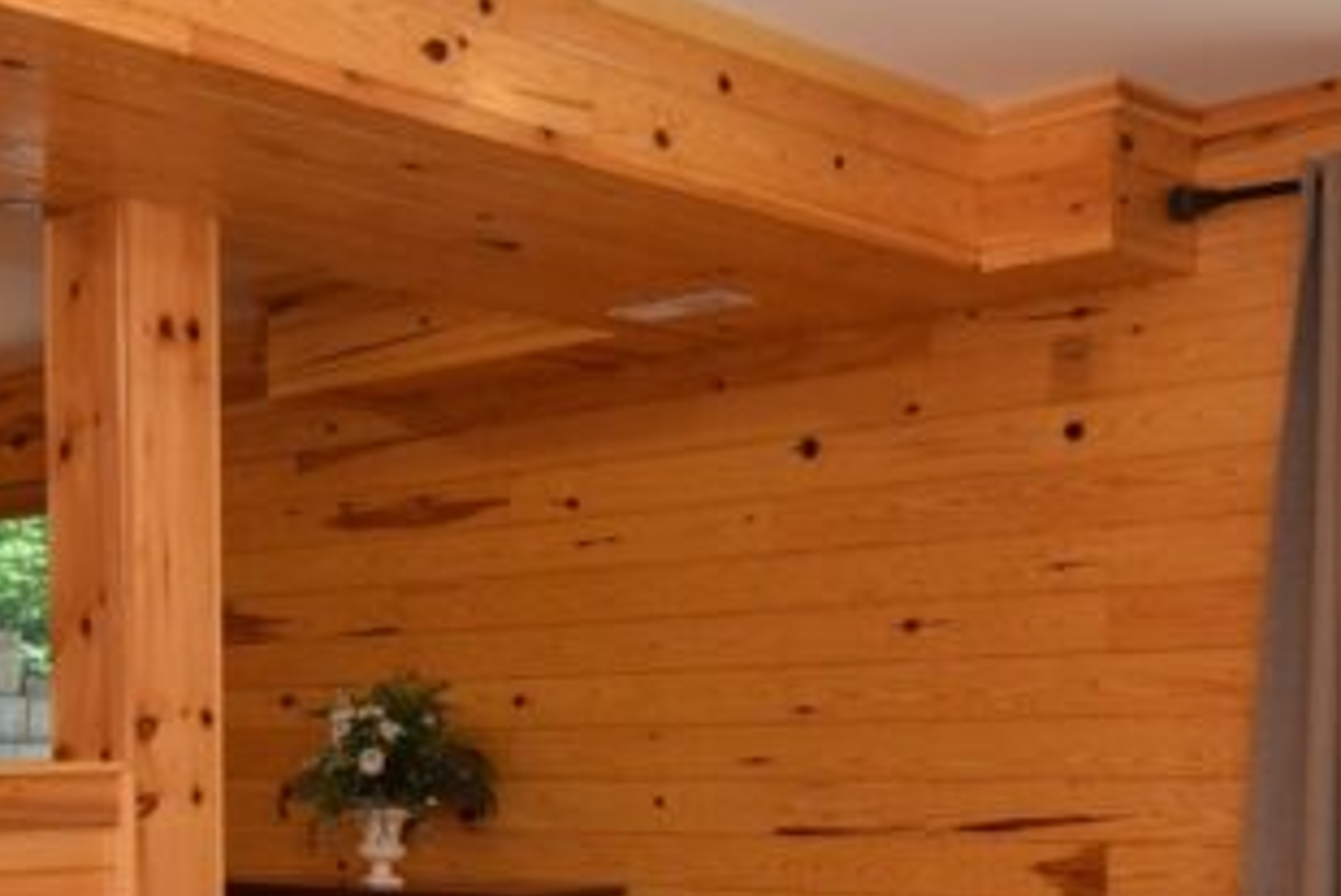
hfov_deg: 33.6
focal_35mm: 58
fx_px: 2161
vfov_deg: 22.8
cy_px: 827
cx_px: 303
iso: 400
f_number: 6.3
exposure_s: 1/160
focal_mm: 10
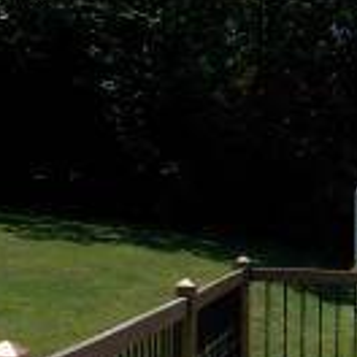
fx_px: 1085
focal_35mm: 93
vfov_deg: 18.3
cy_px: 338
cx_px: 511
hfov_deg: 17.1
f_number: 3.1
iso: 80
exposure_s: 1/1000
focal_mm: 4.3
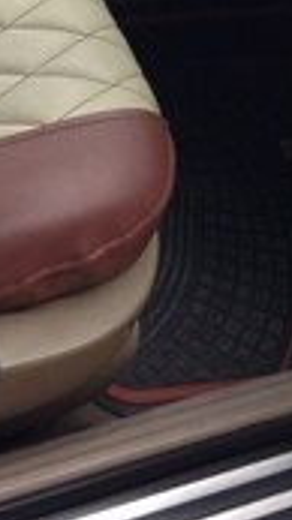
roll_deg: -15.8
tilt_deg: -28.7
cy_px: -171
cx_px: 69
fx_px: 1421
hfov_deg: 11.7
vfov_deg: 19.1
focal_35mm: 103
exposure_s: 1/40
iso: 50
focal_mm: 4.12
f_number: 2.4
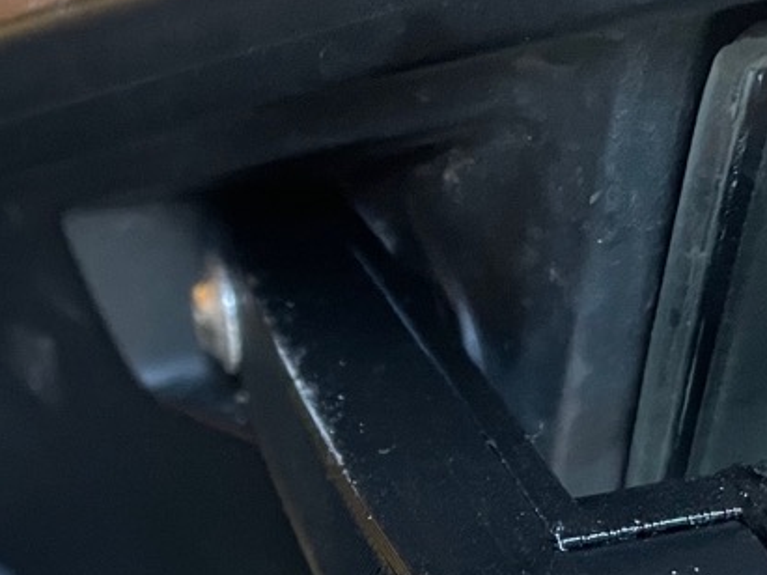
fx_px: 1794
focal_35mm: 81
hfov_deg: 23.1
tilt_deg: -31.6
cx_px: -4
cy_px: 627
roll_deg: +7.0
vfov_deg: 17.6
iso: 800
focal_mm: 4.2
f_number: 1.6
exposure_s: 1/30
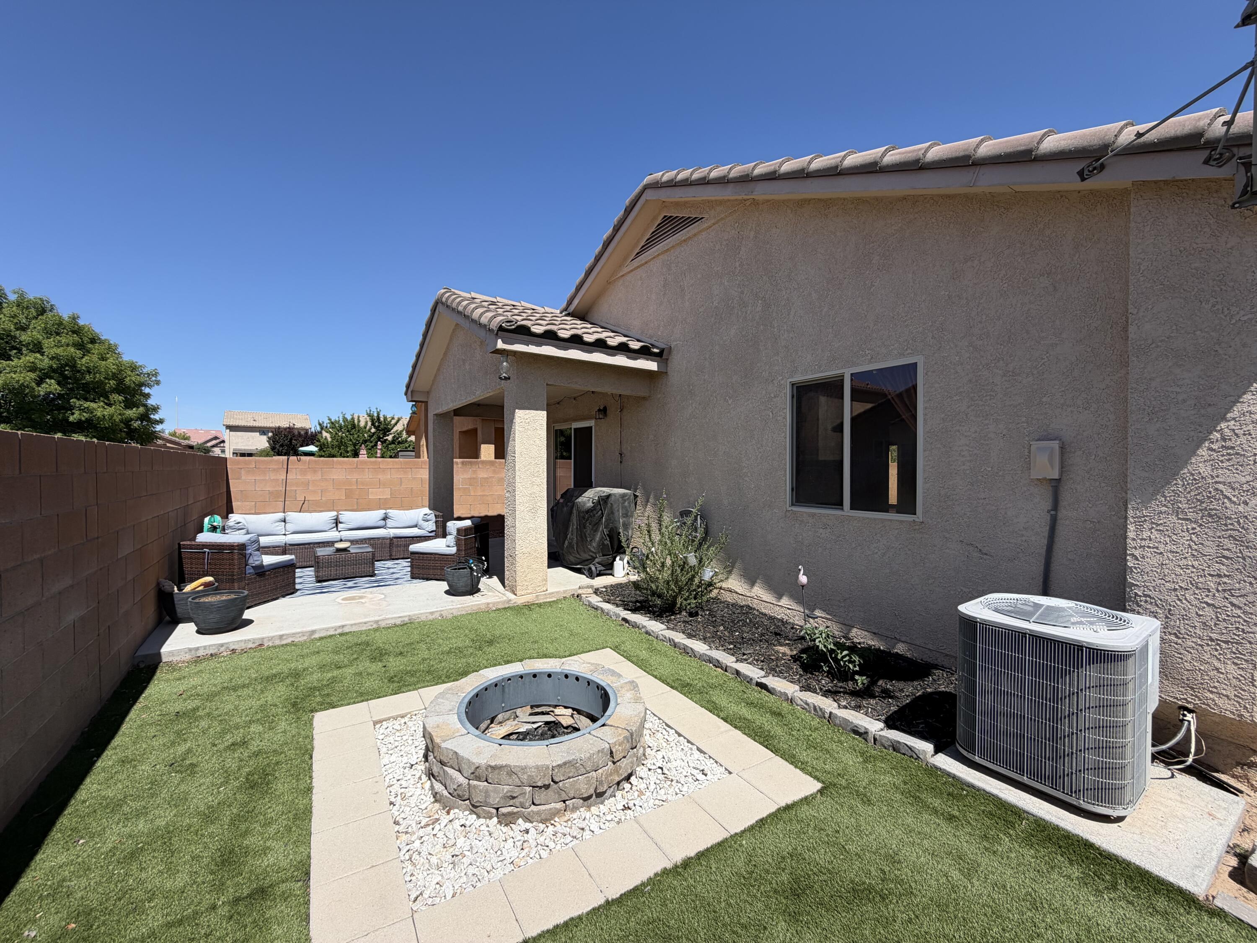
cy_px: 472
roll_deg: +0.0
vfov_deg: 85.7
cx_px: 628
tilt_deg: -1.4
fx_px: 508
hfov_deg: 102.1
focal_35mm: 14
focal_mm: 2.22
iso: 20
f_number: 2.2
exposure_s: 1/770
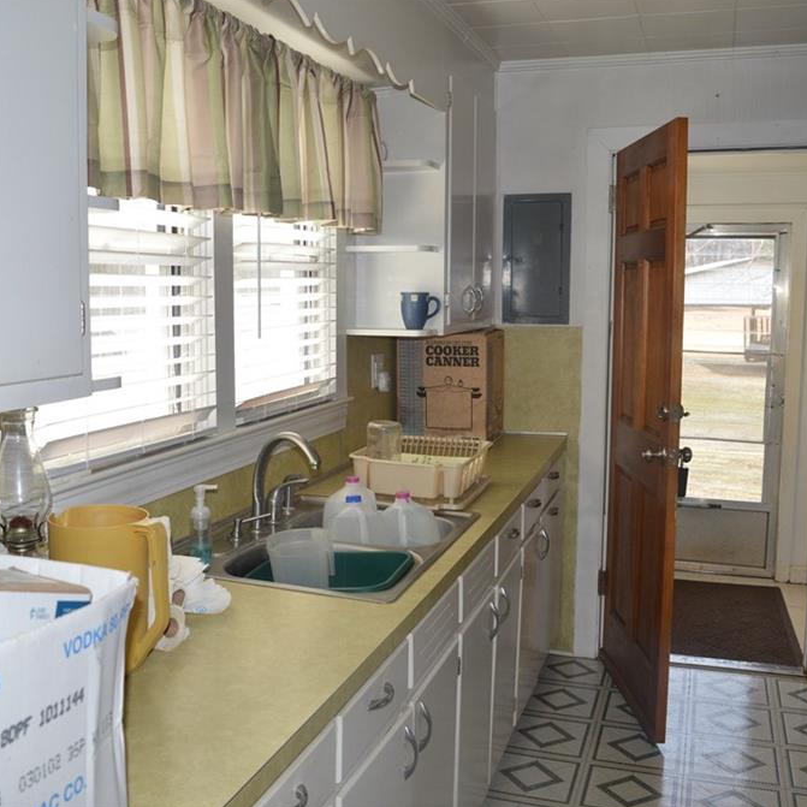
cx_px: 338
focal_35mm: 35
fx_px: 923
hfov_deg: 47.0
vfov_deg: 47.2
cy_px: 402
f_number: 5
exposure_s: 1/200
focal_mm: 18
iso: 400
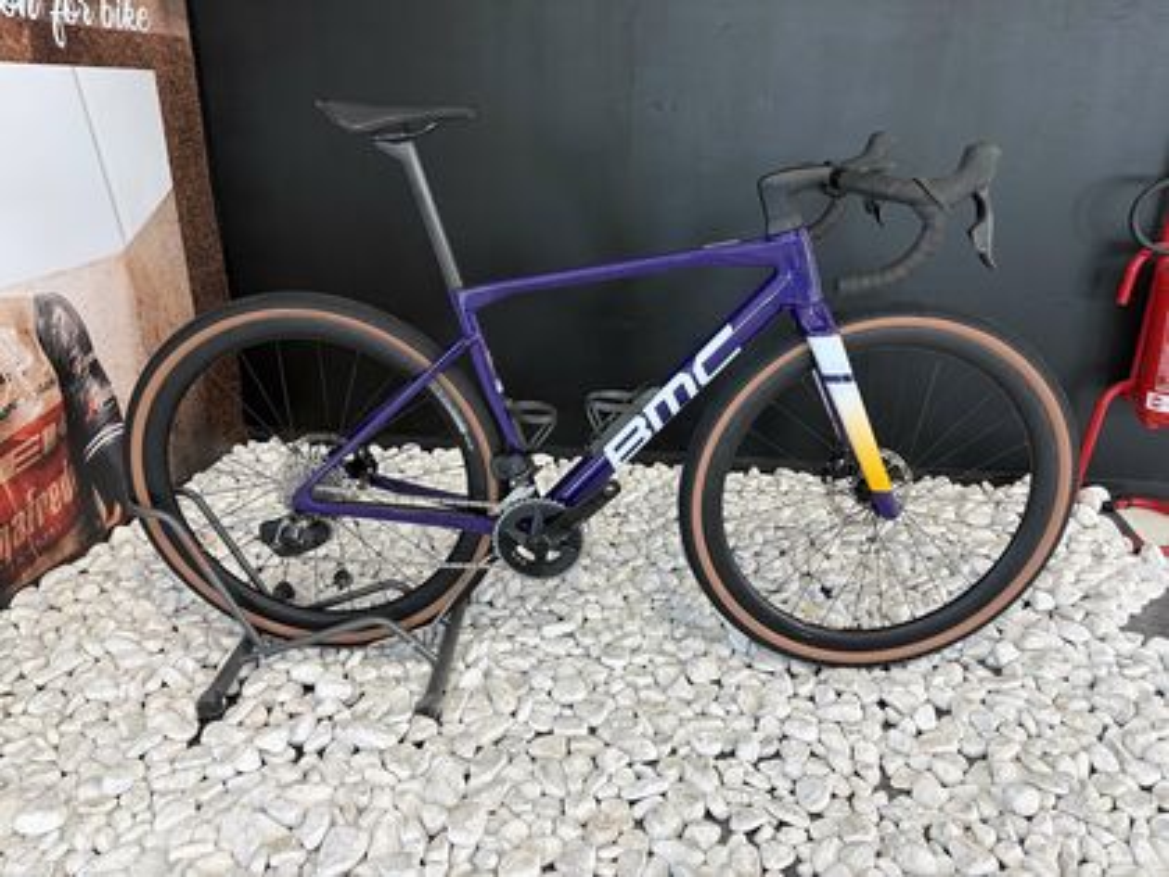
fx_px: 878
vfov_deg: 53.1
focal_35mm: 26
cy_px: 438
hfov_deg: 67.3
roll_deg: +0.7
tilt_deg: -20.0
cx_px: 584
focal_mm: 5.96
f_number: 1.6
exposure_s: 1/50
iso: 80
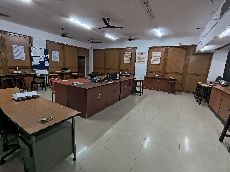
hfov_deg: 110.5
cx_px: 115
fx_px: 80
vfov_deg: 94.5
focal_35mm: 12
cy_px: 86
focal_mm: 2.13
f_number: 2.2
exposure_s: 1/50
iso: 330
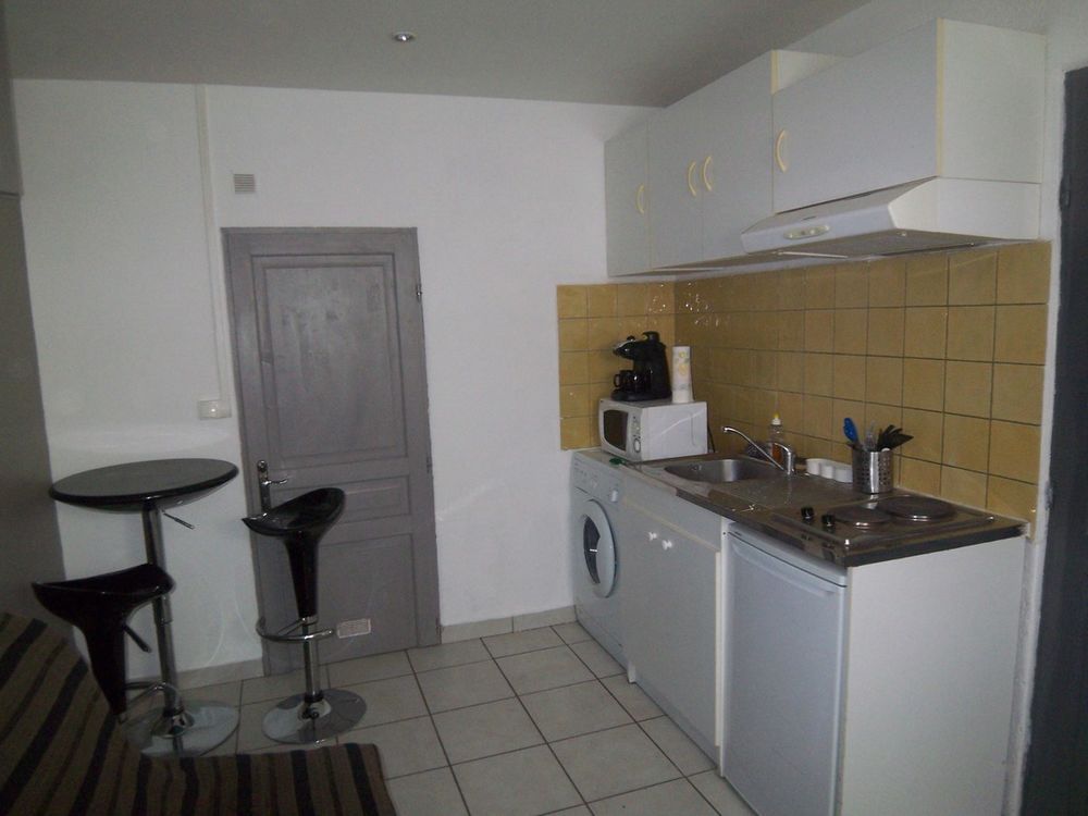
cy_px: 408
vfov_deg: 58.9
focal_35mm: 23
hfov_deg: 73.9
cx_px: 544
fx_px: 723
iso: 125
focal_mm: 3.8
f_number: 2.8
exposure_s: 1/30
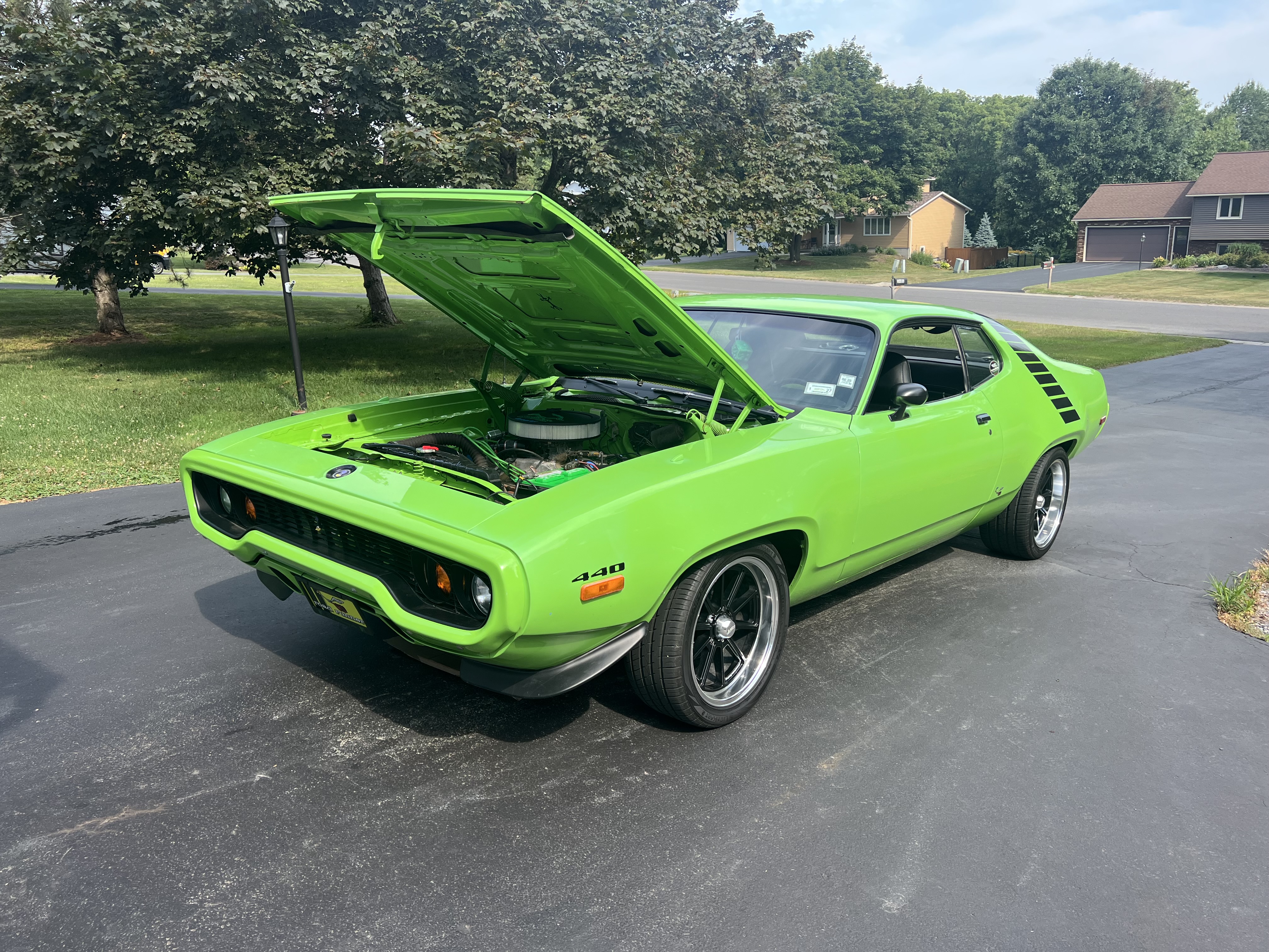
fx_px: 953
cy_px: 476
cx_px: 634
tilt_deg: -16.6
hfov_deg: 67.3
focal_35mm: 26
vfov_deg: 53.1
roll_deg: +3.1
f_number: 1.5
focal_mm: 5.7
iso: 50
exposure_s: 1/1089
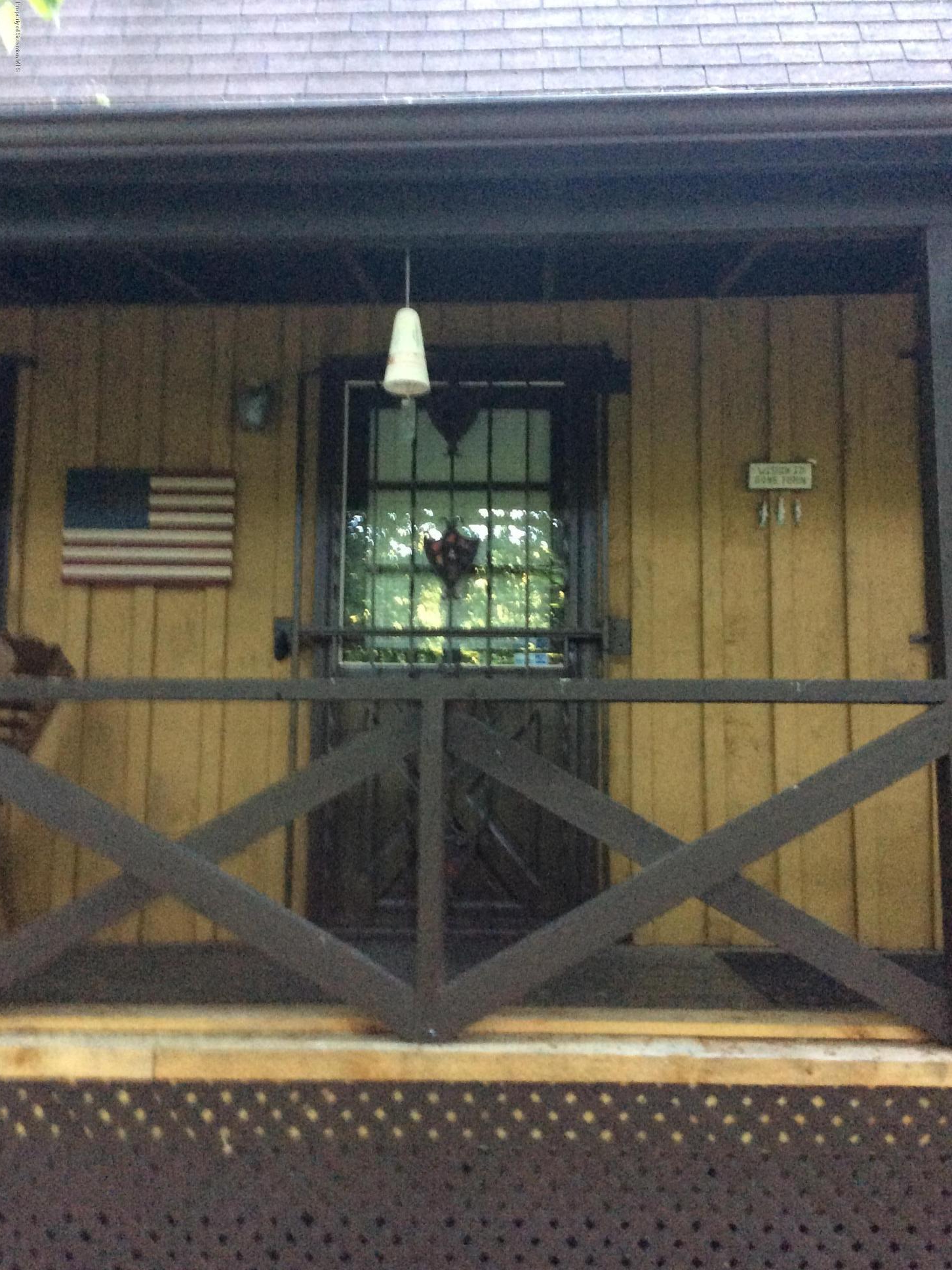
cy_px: 635
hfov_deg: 42.9
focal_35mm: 33
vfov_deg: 55.4
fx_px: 1210
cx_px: 476
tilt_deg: +4.4
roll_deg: -2.2
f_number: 2.4
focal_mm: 3.3
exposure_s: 1/15
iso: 320
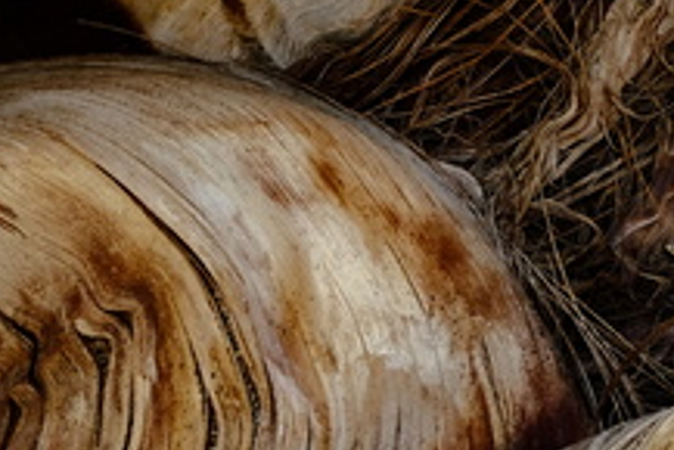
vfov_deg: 0.8
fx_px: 30743
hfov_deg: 1.3
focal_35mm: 1641
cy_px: 475
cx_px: 239
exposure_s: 1/1000
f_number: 5.6
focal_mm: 300
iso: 800
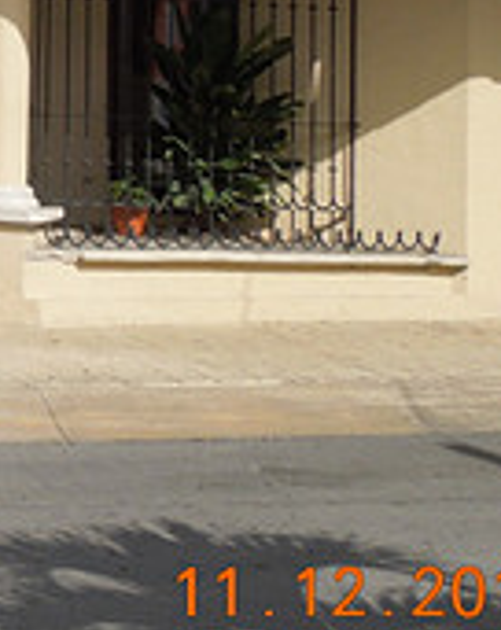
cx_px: -409
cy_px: -39
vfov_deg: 22.0
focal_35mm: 83
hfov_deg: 15.7
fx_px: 1544
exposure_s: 1/500
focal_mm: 4.5
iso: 100
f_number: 6.6
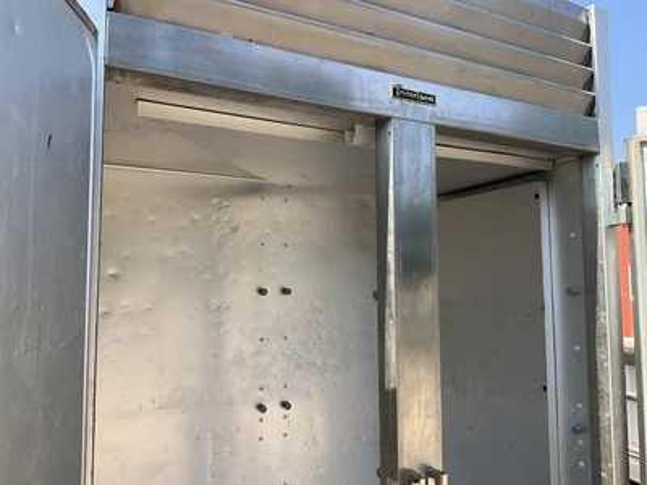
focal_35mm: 29
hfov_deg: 61.7
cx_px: 324
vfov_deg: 48.2
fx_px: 542
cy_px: 242
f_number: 1.8
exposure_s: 1/770
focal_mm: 3
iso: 25
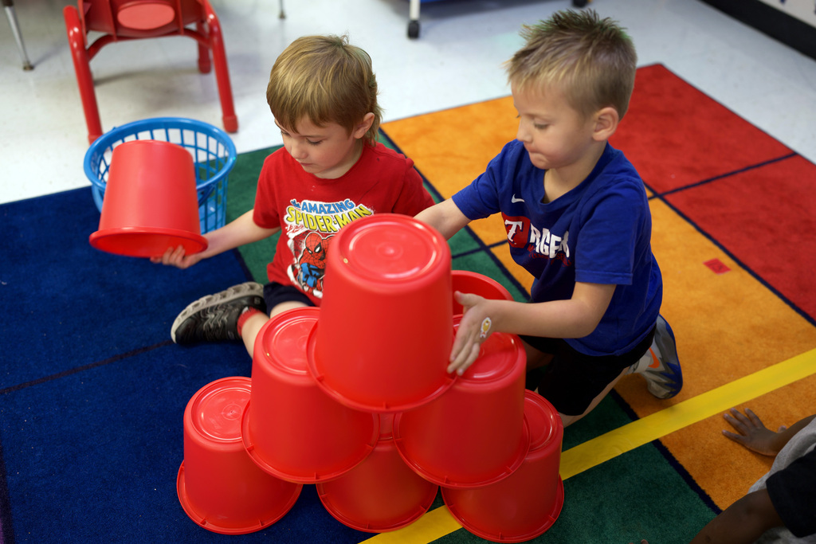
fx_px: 793
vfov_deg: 37.9
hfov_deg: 54.4
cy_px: 272
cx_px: 408
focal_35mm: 35
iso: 200
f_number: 2
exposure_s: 1/50
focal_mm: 35
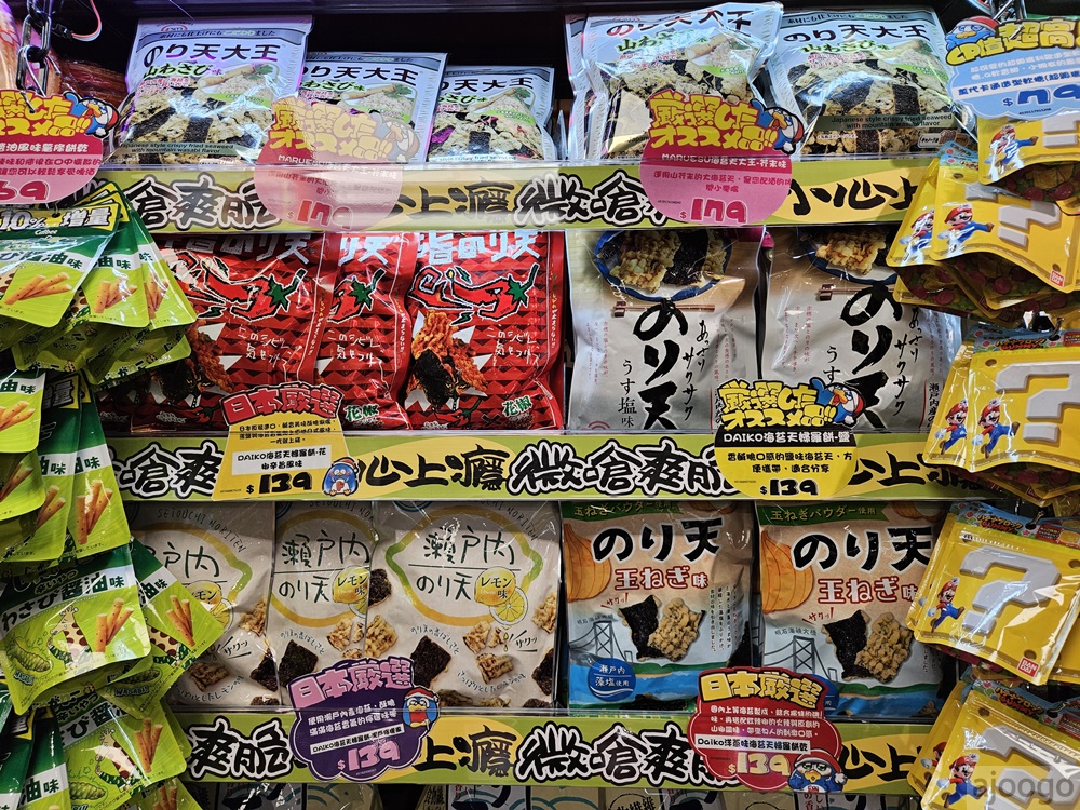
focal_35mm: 23
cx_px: 540
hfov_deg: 73.9
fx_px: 718
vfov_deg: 58.9
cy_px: 405
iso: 50
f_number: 1.8
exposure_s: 1/120
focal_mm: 5.4
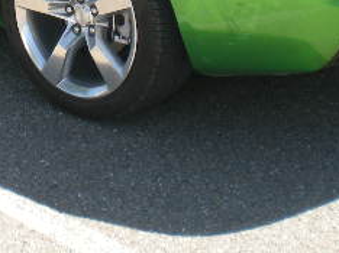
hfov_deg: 18.6
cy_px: -48
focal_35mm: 104
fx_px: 1017
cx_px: 43
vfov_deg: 13.8
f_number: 4.6
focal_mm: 6.3
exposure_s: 1/120
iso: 64
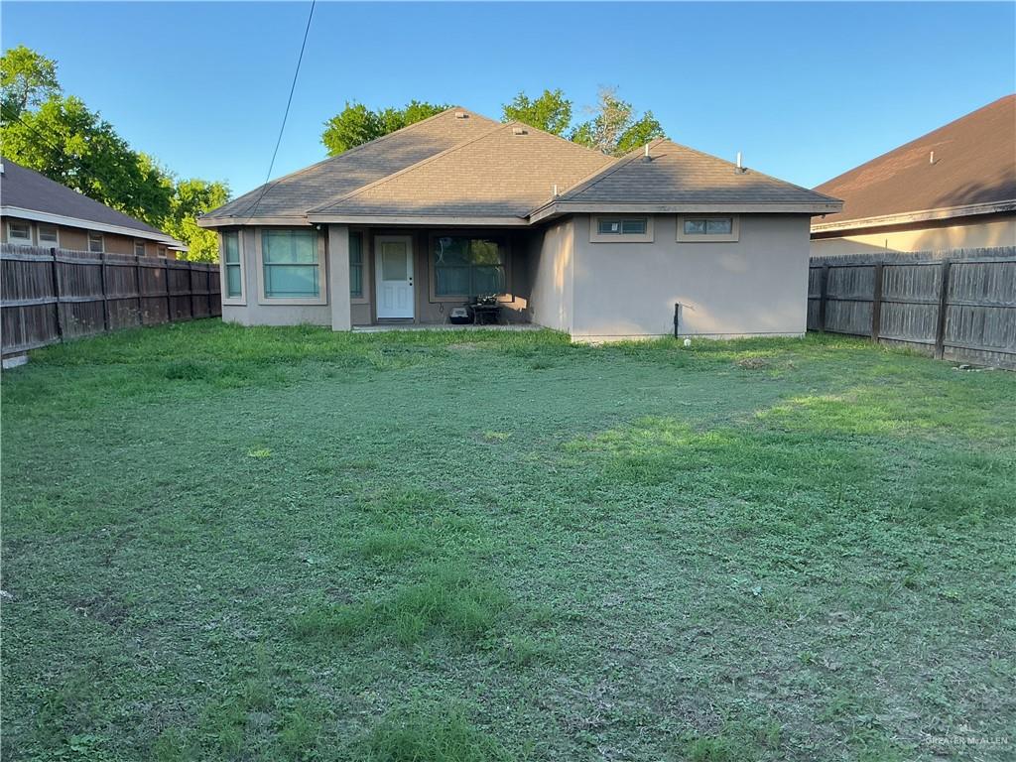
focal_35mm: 29
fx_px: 851
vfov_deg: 48.2
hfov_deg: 61.7
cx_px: 508
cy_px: 381
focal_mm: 3
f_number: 1.8
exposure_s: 1/389
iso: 25
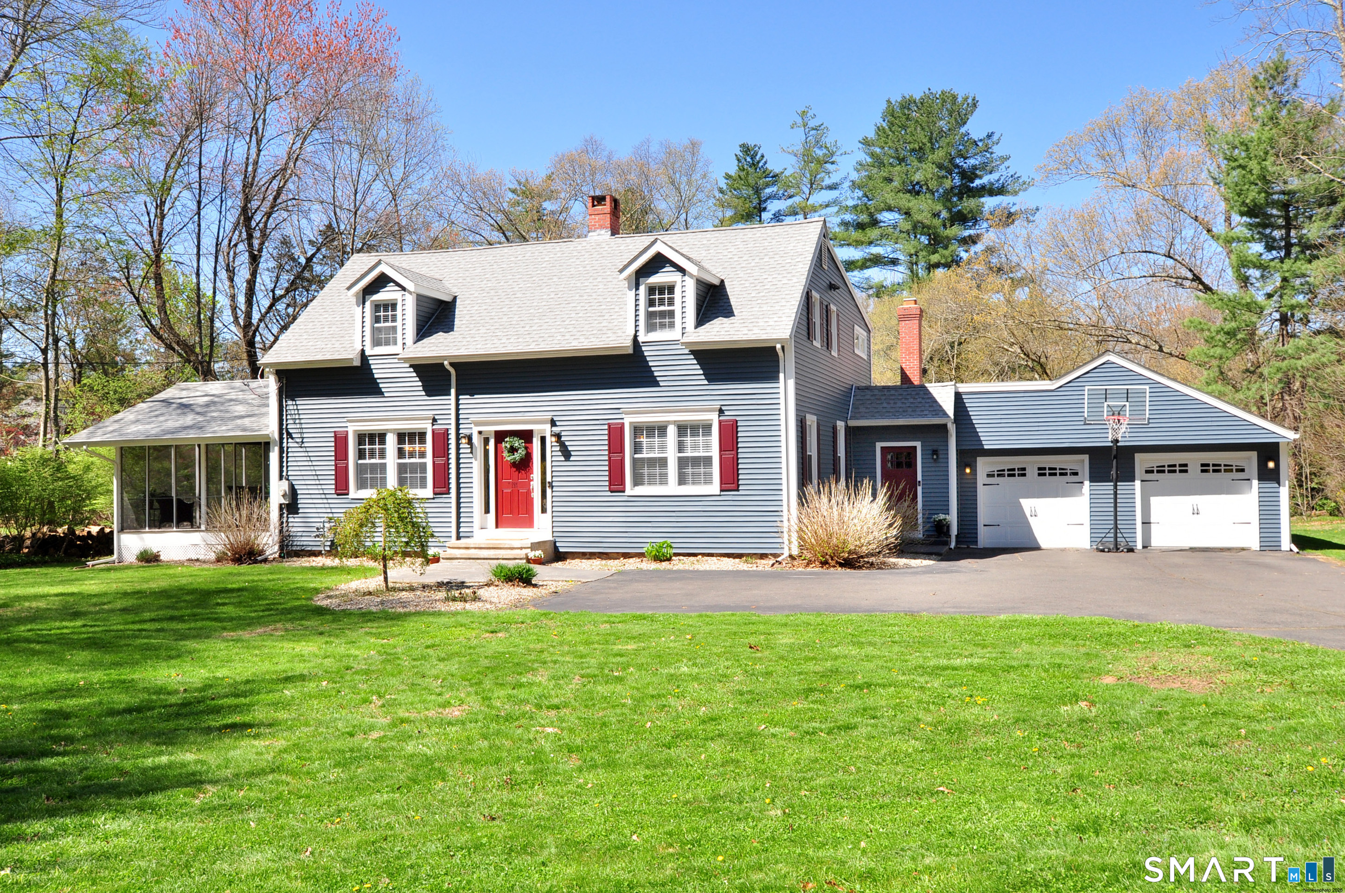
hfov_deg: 62.0
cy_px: 446
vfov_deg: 43.5
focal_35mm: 30
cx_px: 672
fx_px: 1119
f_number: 8
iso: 250
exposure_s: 1/250
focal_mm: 20
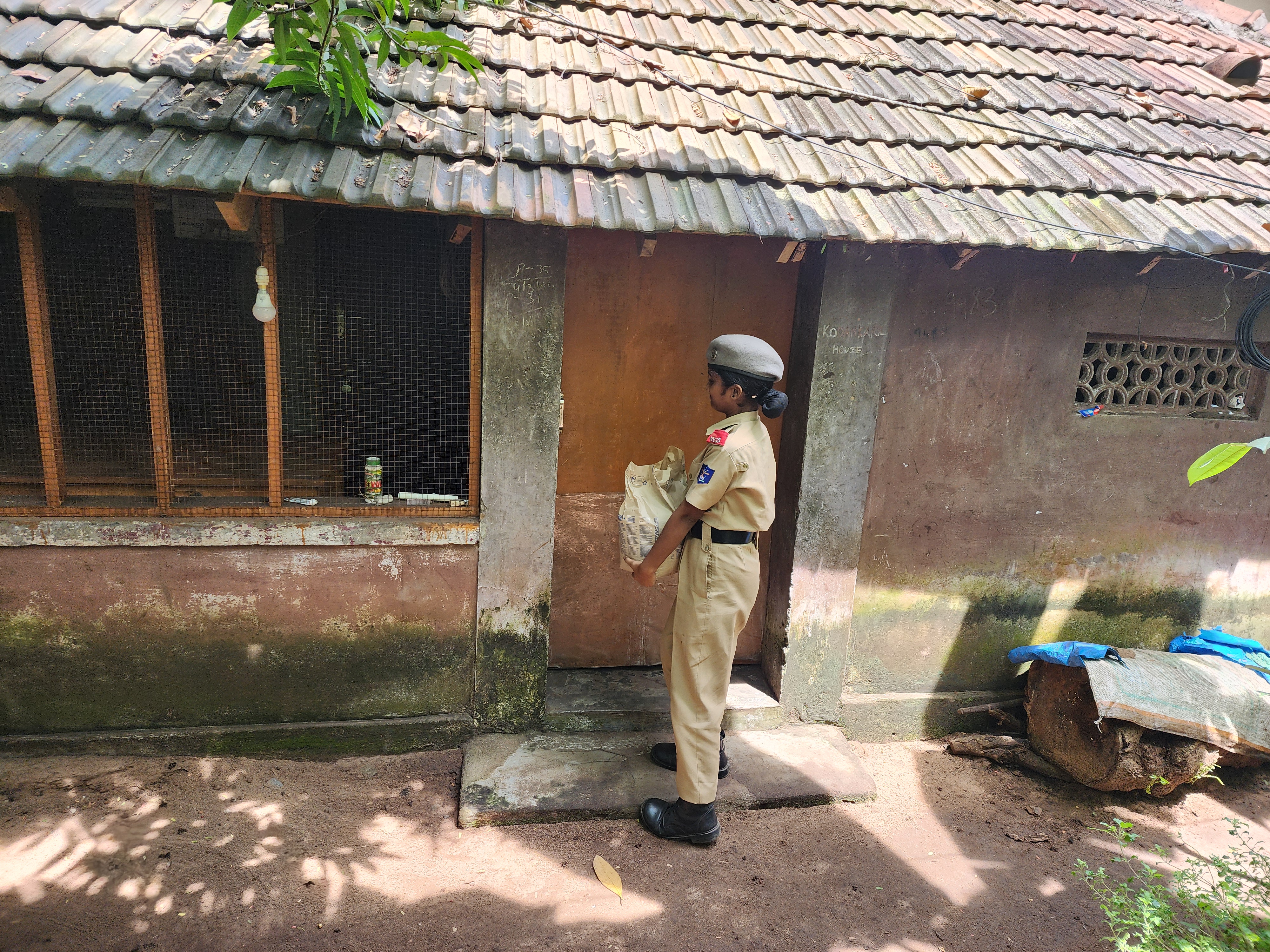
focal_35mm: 23
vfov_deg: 58.9
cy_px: 476
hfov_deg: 73.9
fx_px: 844
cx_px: 635
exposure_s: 1/180
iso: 64
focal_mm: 6.4
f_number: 1.8
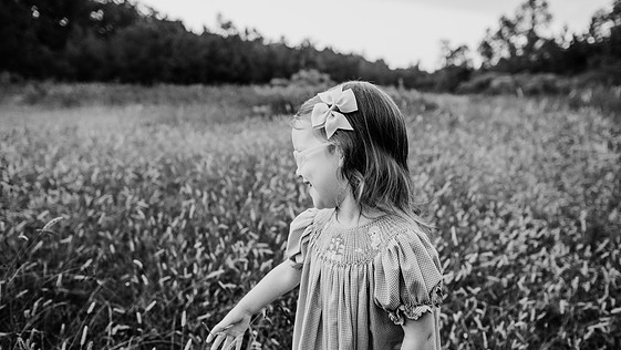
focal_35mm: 26
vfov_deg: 44.4
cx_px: 312
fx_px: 428
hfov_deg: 71.9
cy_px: 174
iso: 500
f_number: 2.8
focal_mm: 24
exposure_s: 1/500
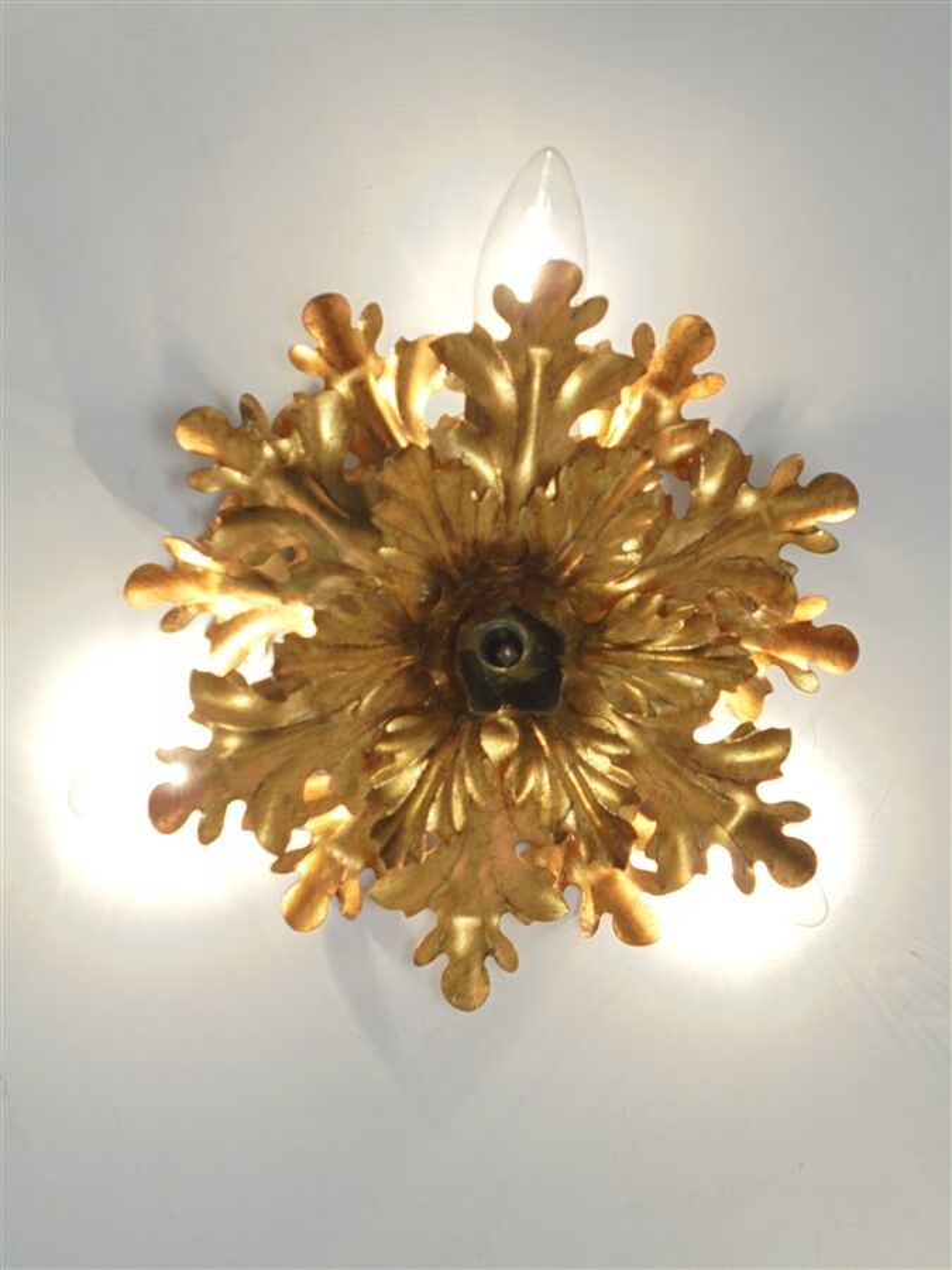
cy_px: 635
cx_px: 476
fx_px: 1577
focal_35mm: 43
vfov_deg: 43.9
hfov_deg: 33.6
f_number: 4.5
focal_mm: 7.8
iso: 100
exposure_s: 1/80
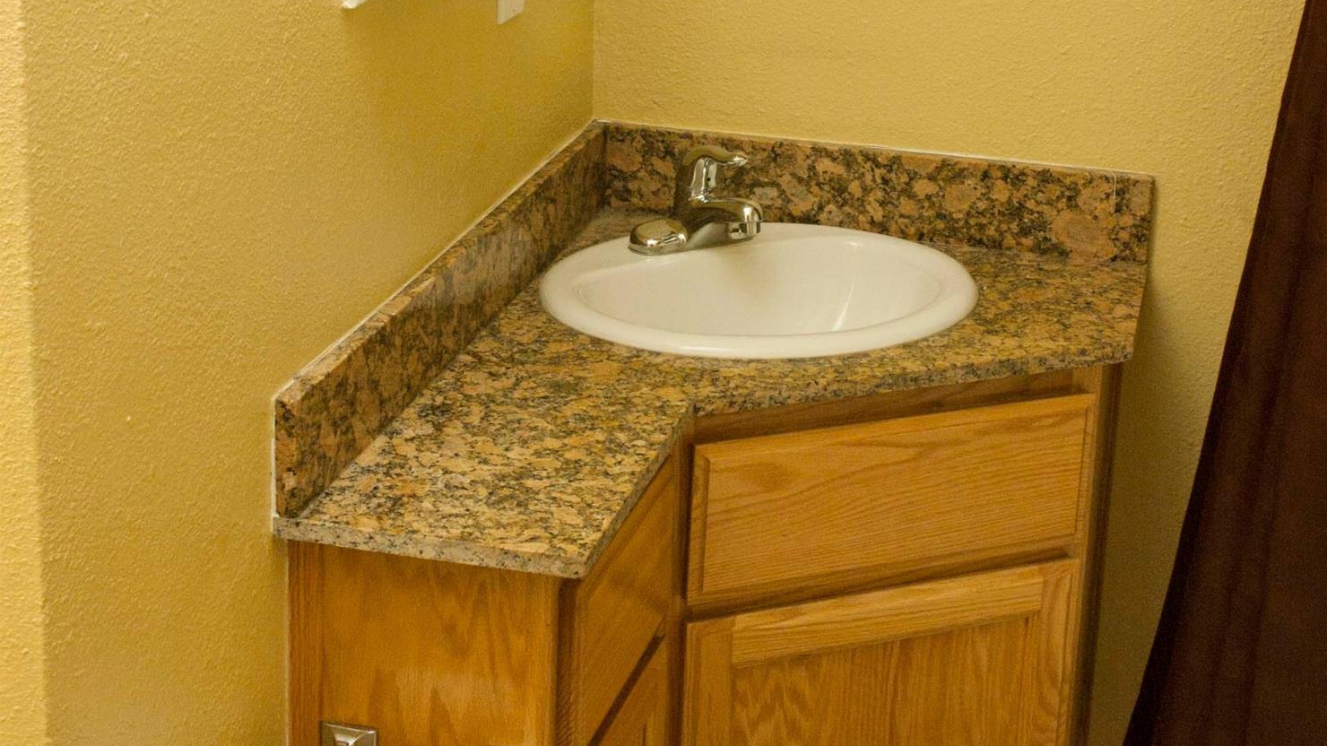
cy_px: 111
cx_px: 672
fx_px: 2357
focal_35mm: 67
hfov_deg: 31.4
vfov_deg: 17.8
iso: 500
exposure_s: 1/500
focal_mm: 28
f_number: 13
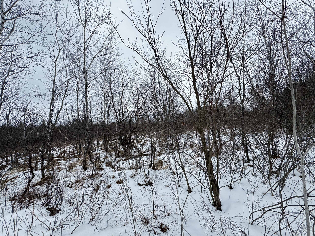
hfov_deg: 102.1
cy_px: 118
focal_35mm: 14
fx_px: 127
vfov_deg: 85.7
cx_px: 158
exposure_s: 1/232
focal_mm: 2.22
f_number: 2.2
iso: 40
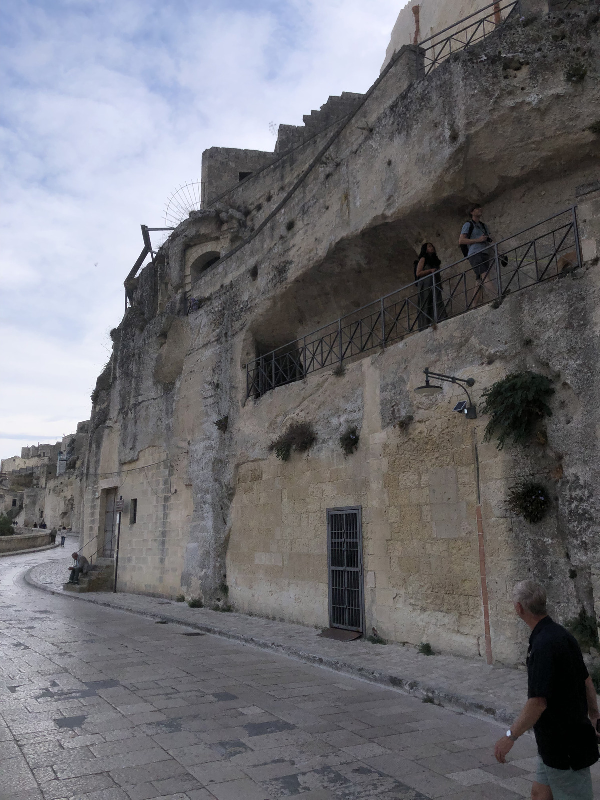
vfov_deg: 63.4
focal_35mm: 28
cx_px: 300
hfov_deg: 49.7
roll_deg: +0.4
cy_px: 400
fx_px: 647
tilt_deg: +12.0
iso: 20
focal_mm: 4
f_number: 1.8
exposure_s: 1/2315
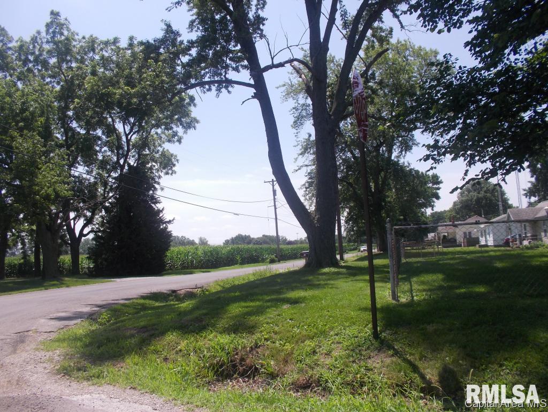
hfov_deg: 61.6
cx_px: 274
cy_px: 206
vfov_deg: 48.3
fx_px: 459
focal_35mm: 29
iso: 80
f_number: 3.3
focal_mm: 4.1
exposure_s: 1/640
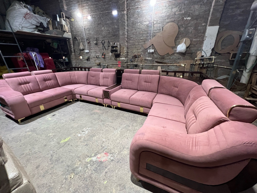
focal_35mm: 13
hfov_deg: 106.2
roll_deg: -0.7
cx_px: 128
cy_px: 96
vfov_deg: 89.9
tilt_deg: -20.9
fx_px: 97
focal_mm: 1.57
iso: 400
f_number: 1.8
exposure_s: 1/50
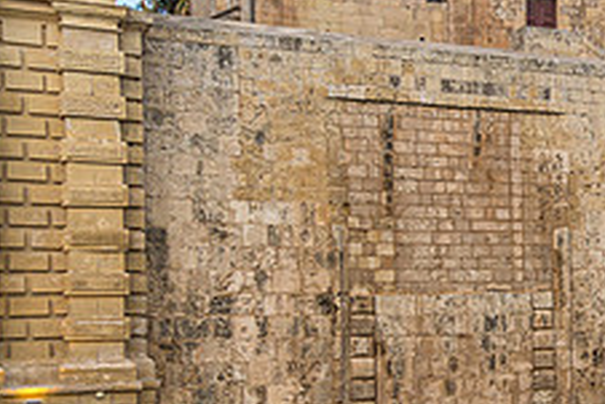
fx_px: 1228
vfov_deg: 18.6
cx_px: 723
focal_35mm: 73
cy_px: 314
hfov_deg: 25.0
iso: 400
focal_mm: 19
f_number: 4
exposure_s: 1/40
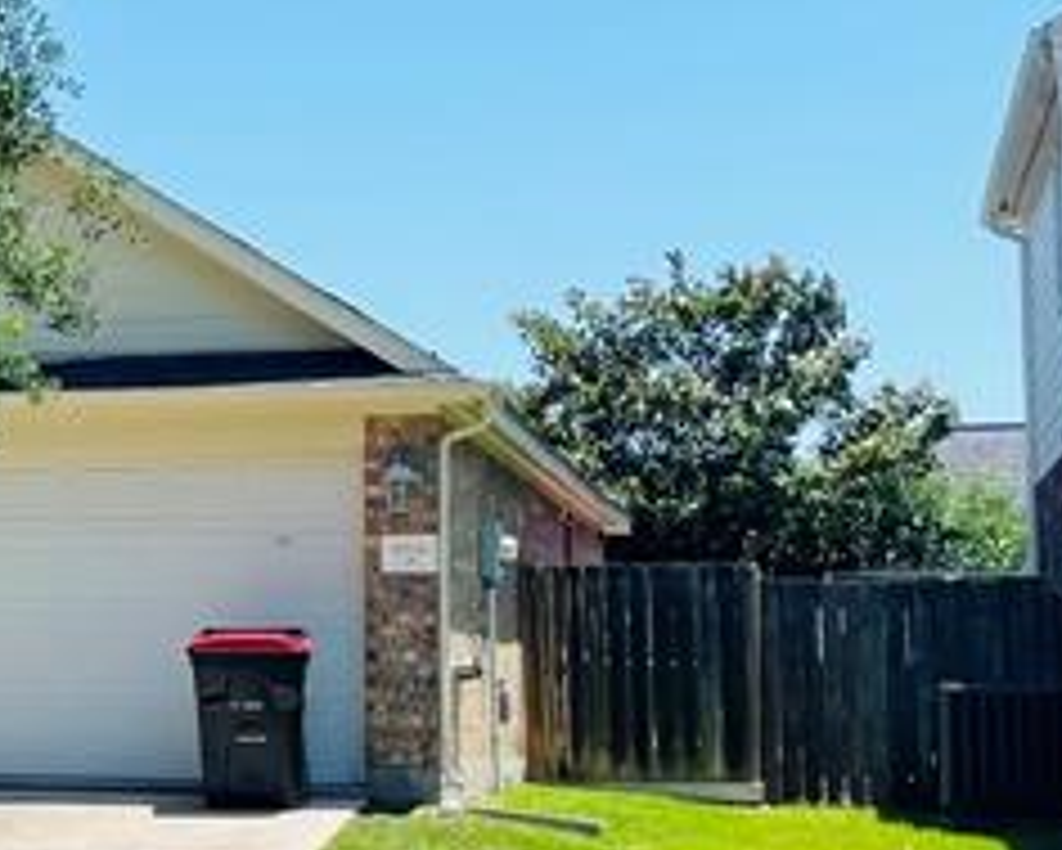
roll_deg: -1.0
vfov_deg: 14.0
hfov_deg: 15.4
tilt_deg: +5.3
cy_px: 423
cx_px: -742
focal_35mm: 110
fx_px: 3459
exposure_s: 1/2959
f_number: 1.6
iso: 32
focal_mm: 4.2
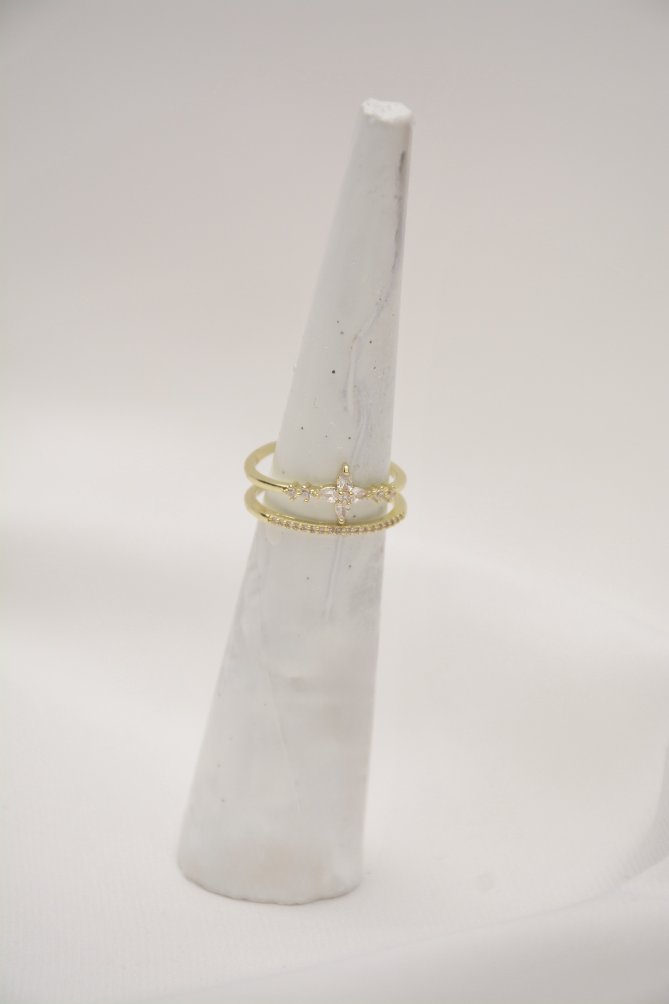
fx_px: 3763
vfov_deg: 15.2
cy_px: 502
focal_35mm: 135
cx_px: 334
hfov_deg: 10.2
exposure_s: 1/1000
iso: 500
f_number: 8
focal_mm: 90
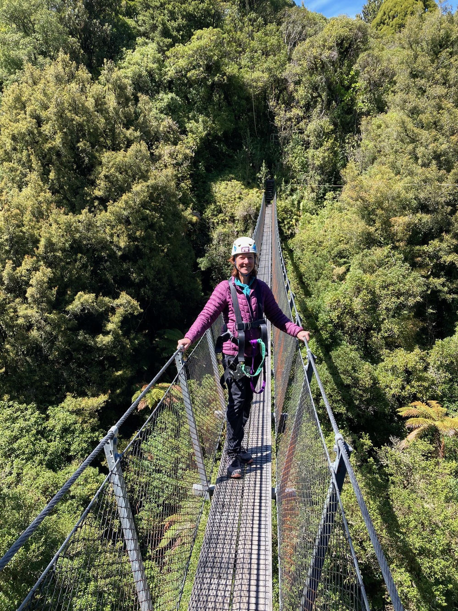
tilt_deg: -1.5
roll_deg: -2.8
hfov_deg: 49.7
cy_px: 306
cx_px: 229
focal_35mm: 28
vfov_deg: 63.4
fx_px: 494
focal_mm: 3.99
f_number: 1.8
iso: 20
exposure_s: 1/458
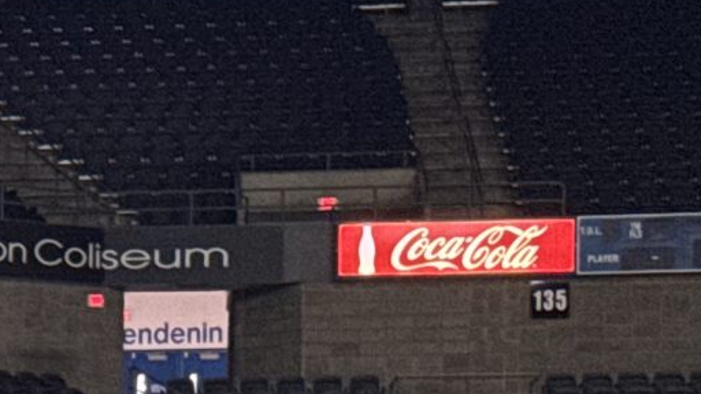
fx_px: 3885
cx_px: -389
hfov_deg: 10.0
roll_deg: -0.1
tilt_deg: -0.5
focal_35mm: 209
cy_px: 752
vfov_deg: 5.7
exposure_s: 1/60
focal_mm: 6.76
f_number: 1.78
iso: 160
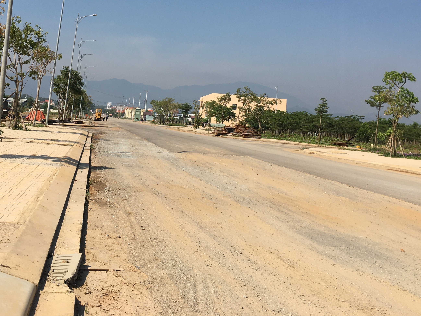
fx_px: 547
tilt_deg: +5.6
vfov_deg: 31.6
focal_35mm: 45
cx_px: 171
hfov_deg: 41.9
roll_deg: -5.8
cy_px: 76
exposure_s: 1/2404
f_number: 2.2
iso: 25
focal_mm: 4.15
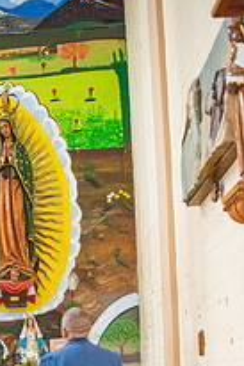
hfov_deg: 22.2
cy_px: 382
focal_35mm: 59
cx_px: 5
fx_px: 601
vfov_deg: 31.0
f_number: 2.8
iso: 2000
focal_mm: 27
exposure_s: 1/160
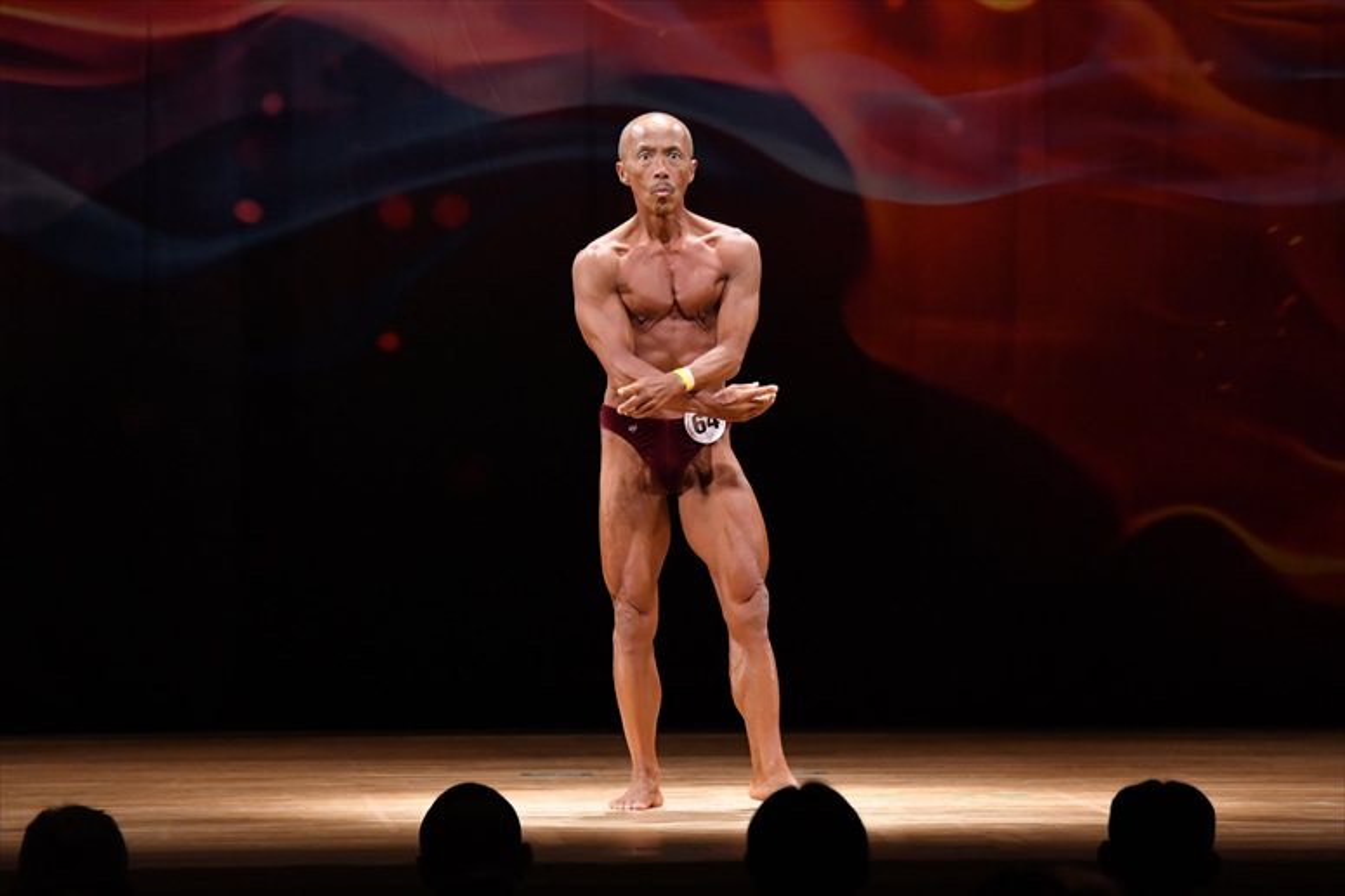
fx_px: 8402
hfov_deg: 9.2
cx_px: 672
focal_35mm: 225
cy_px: 448
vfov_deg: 6.1
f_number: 5.6
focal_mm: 150
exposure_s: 1/400
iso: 4000
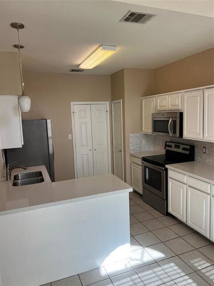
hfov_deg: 53.1
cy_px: 143
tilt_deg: -6.7
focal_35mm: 26
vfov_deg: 67.3
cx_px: 107
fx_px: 214
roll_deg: +2.9
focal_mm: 5.7
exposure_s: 1/266
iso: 40
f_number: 1.5
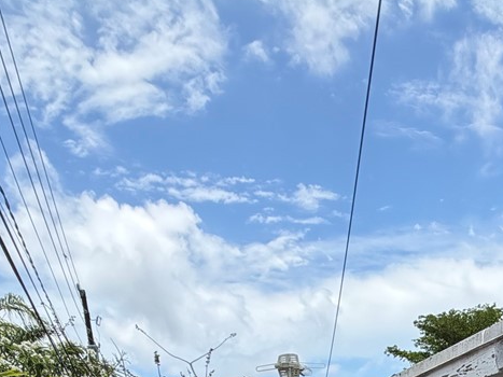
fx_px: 697
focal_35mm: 48
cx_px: 479
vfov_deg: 22.4
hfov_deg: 36.4
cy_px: 622
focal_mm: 2.22
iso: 25
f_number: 2.2
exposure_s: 1/770
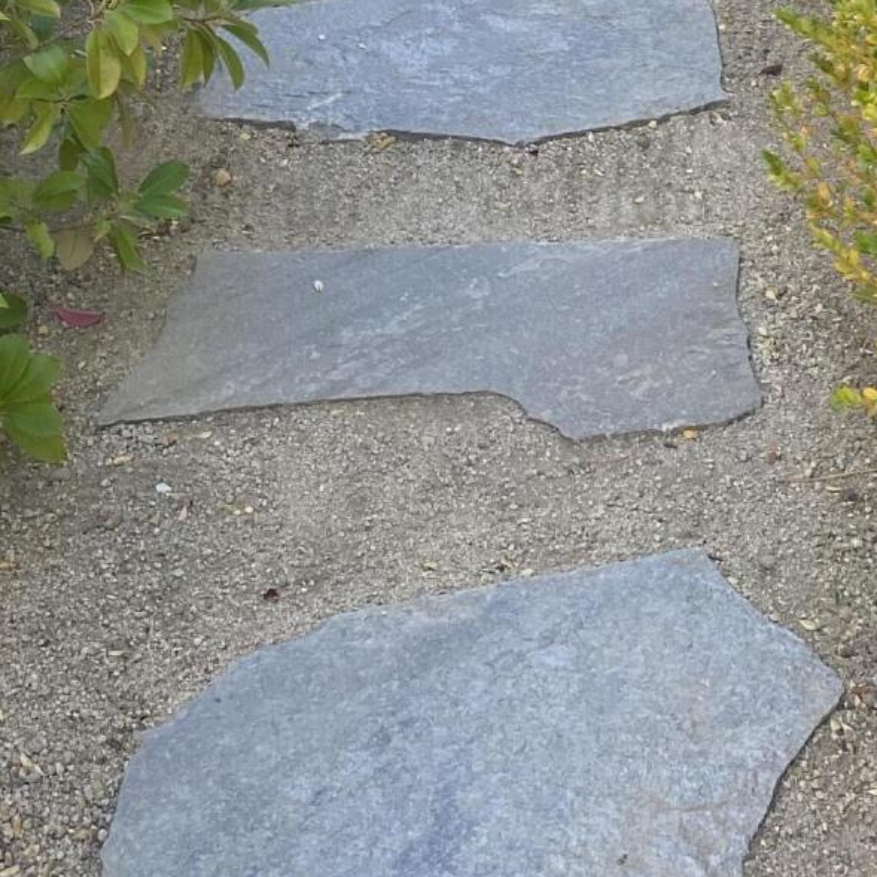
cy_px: -323
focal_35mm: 78
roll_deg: +2.5
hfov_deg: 22.2
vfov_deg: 20.0
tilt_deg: -16.4
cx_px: 401
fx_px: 2236
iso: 32
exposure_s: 1/630
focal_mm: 4.25
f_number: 1.8
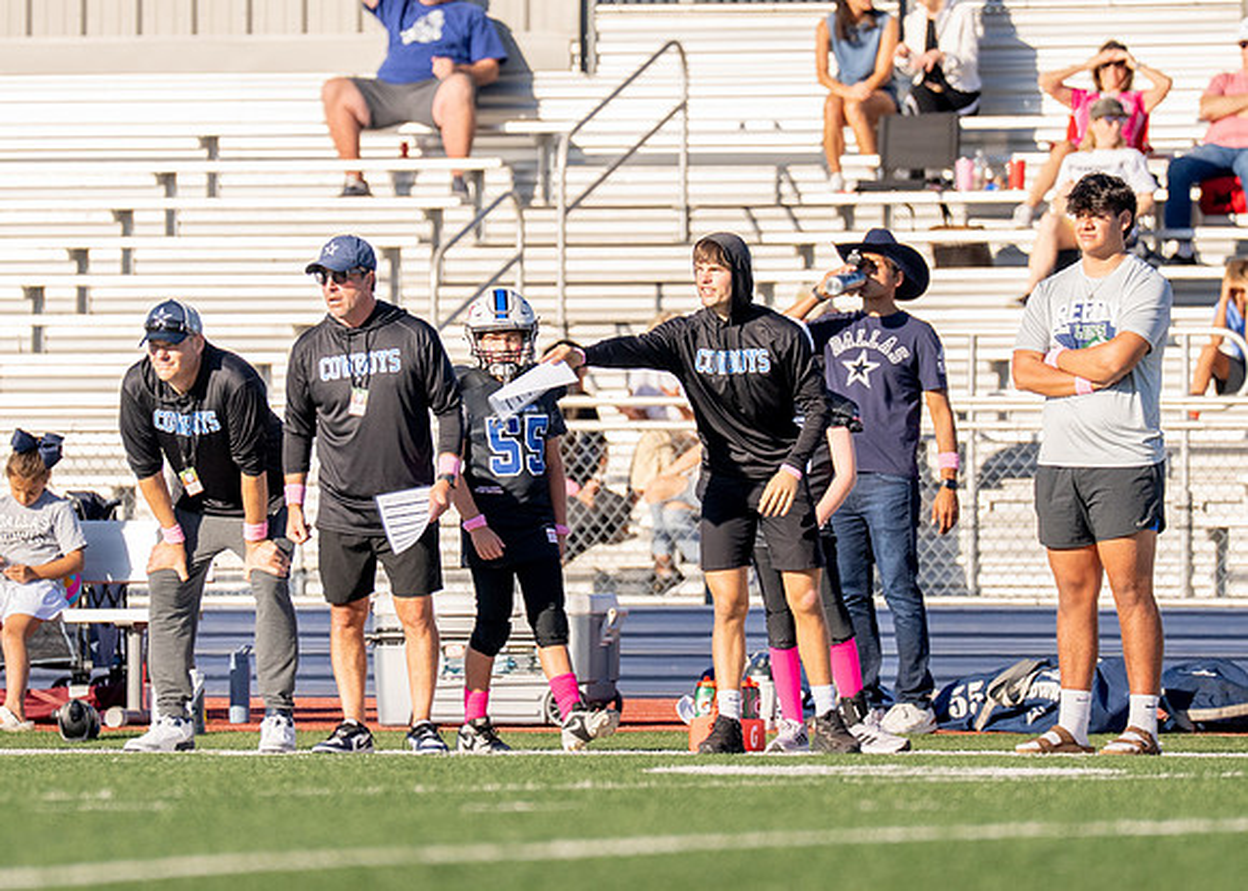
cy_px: 449
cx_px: 591
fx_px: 16606
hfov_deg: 4.3
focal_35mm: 469
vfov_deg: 3.1
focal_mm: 200
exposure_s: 1/4000
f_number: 2.8
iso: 250
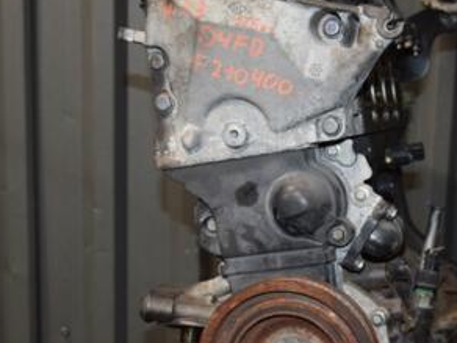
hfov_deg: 26.3
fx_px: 977
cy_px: 219
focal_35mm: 74
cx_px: 279
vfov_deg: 19.9
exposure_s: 1/60
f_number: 5
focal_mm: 25
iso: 800
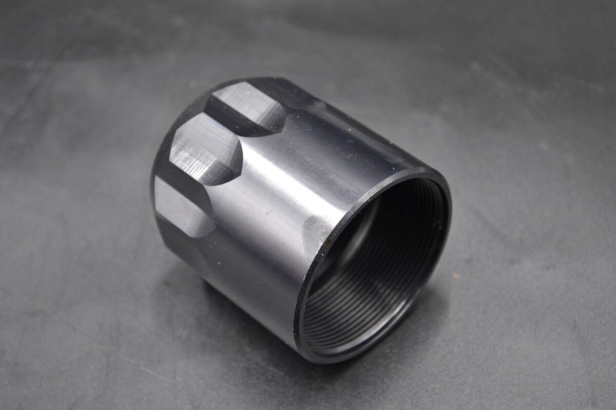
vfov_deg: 17.5
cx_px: 308
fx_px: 1335
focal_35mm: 78
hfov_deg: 26.0
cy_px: 205
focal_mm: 52
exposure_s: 1/20
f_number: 5.6
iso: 400
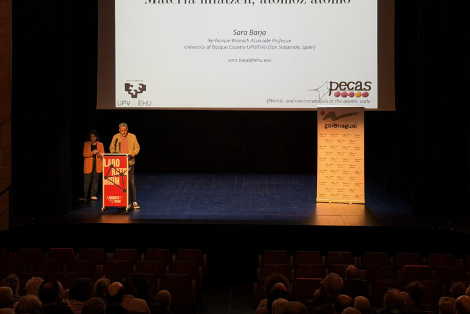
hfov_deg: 38.9
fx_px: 666
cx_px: 232
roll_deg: +0.4
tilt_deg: -1.7
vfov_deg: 26.5
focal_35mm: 51
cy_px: 135
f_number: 1.78
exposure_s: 1/60
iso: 160
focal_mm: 6.76
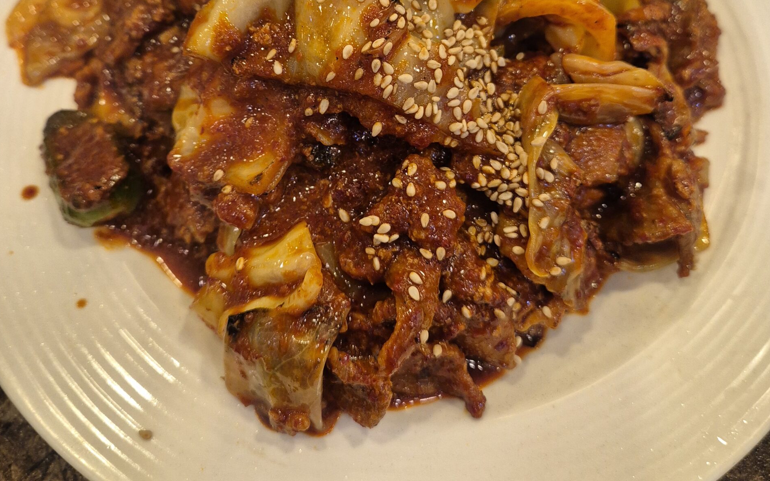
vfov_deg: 37.4
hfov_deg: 58.1
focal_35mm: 33
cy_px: 123
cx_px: 387
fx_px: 693
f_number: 1.8
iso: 400
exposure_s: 1/120
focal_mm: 5.4
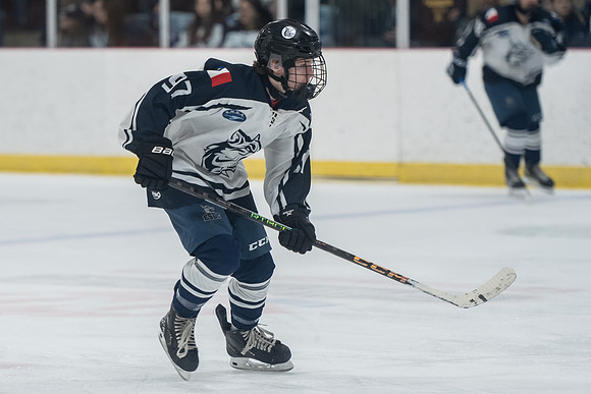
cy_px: 202
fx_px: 4073
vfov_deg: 5.5
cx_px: 232
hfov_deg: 8.3
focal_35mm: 248
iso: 2500
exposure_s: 1/1000
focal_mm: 165
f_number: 2.8
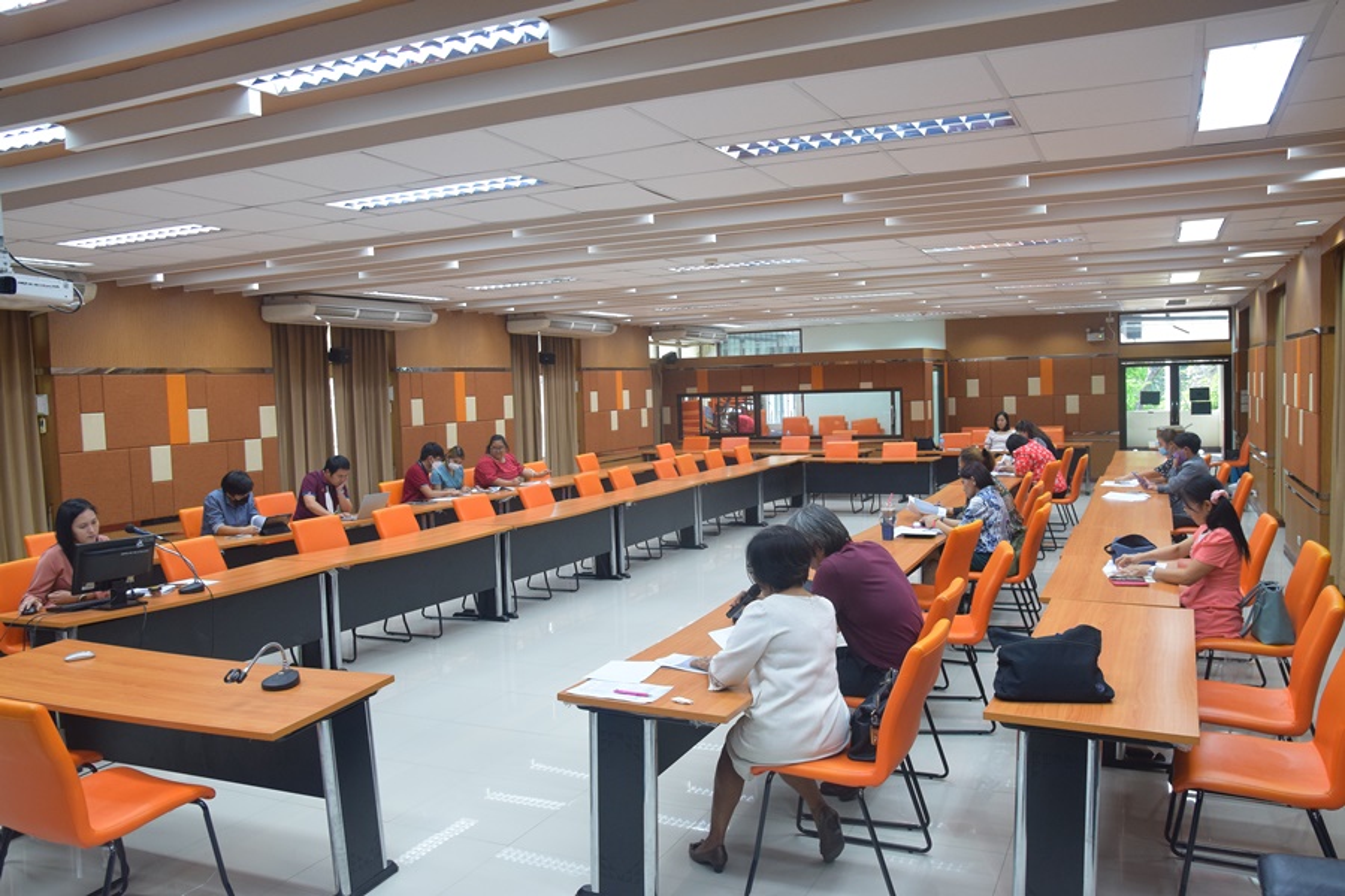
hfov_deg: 64.6
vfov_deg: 45.7
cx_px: 672
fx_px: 1065
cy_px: 448
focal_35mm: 28
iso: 1250
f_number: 5
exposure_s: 1/100
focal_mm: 19
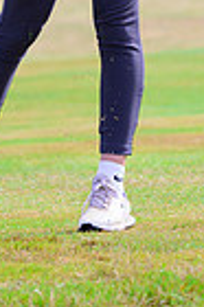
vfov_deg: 2.7
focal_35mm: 772
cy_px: -158
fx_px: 6578
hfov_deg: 1.8
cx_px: 86
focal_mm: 240
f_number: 6.3
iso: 1000
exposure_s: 1/2000
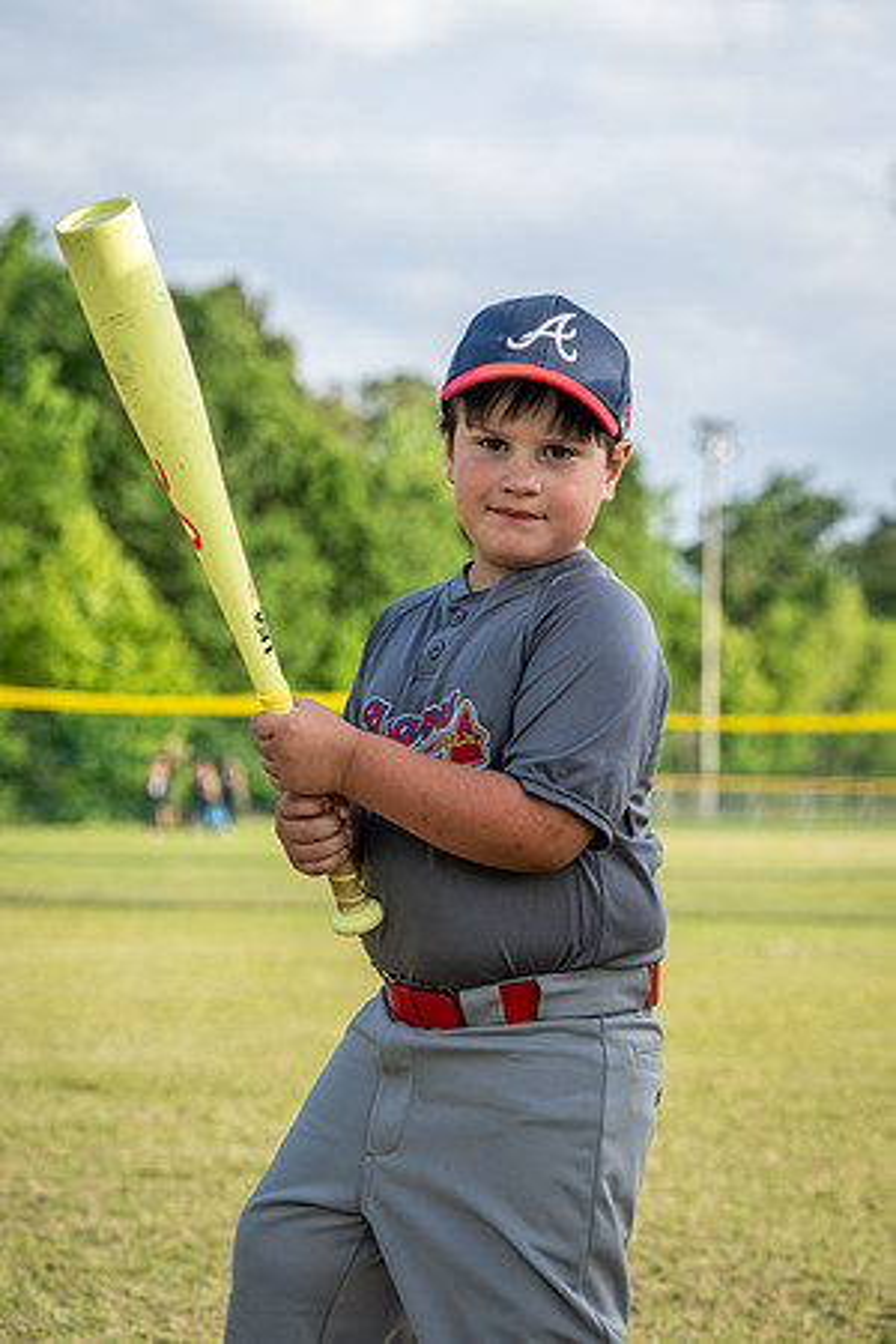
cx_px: 448
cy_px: 672
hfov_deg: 14.0
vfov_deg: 20.8
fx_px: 3658
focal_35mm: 98
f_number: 5.6
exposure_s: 1/200
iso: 100
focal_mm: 98
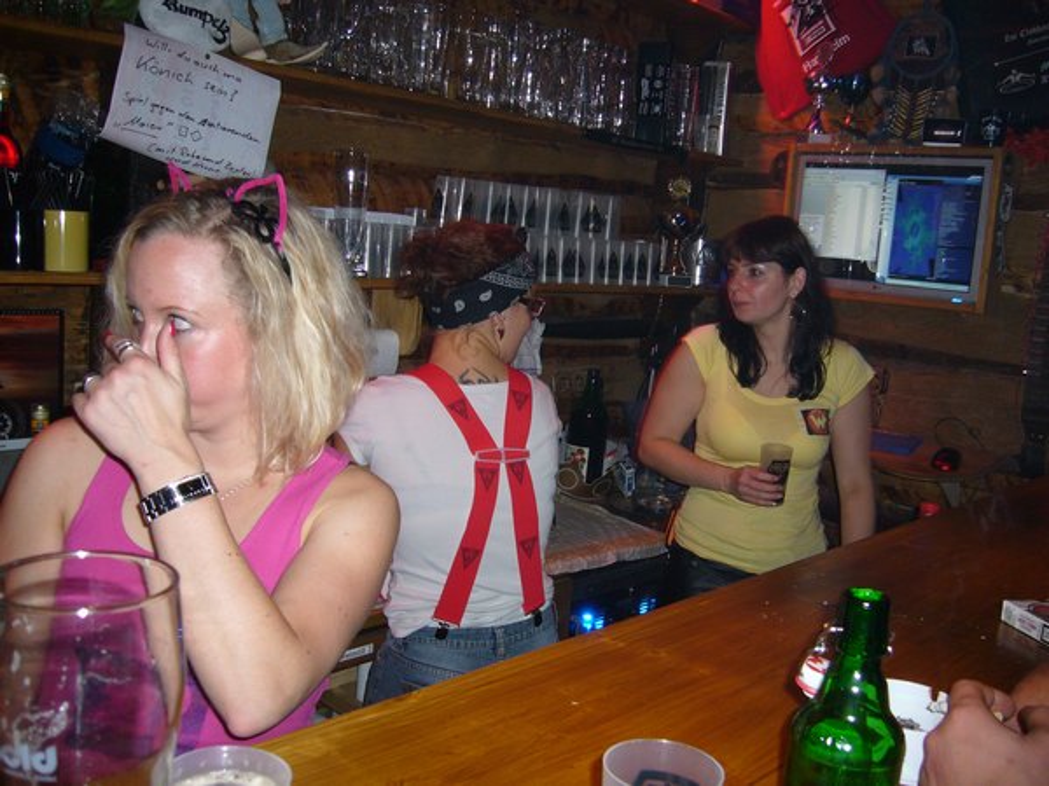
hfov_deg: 52.6
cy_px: 393
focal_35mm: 35
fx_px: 1061
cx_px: 524
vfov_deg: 40.7
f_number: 2.8
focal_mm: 5.8
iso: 100
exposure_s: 1/30
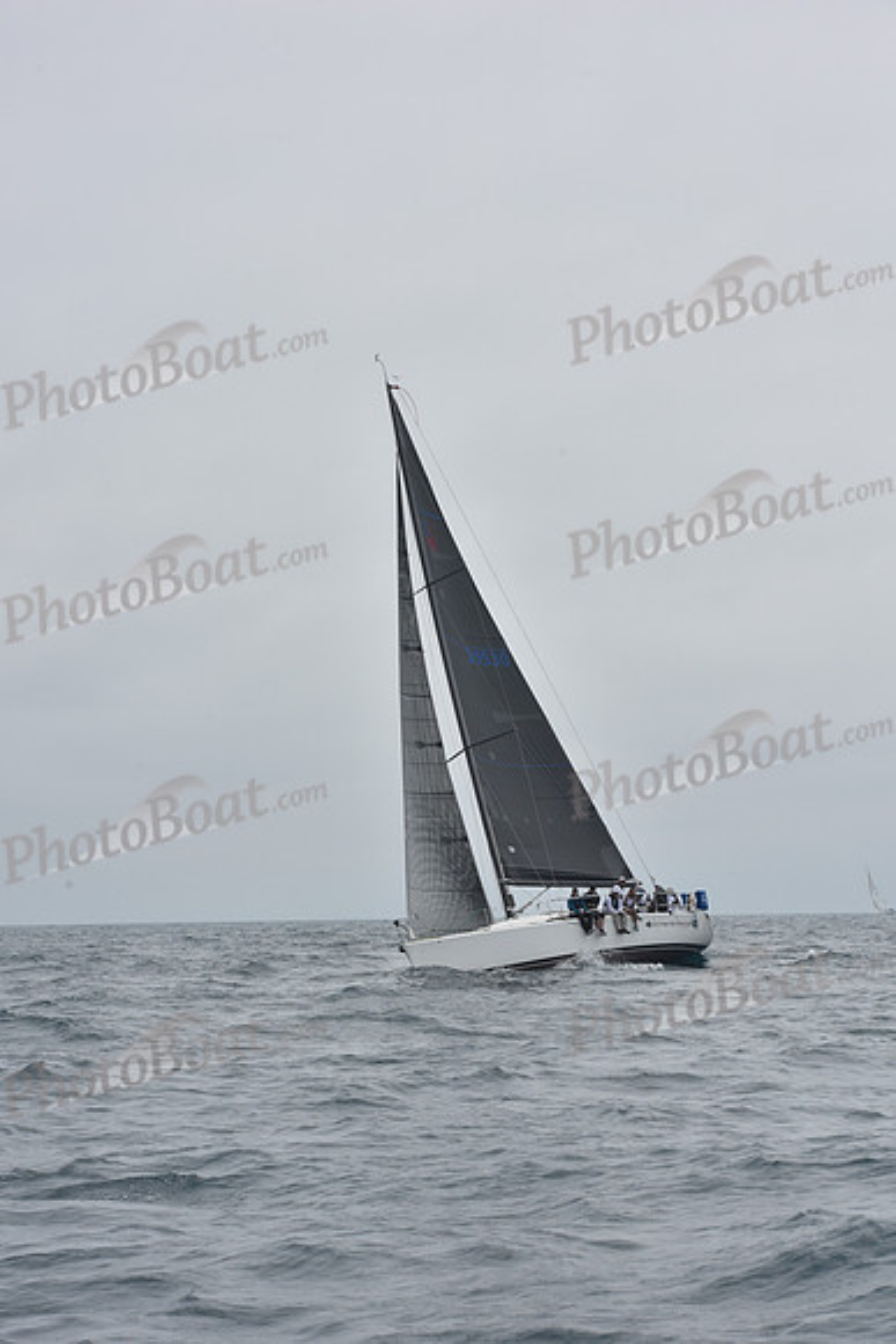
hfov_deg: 13.7
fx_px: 3731
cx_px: 448
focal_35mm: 100
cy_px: 672
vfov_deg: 20.4
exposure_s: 1/800
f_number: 13
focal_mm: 100
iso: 250
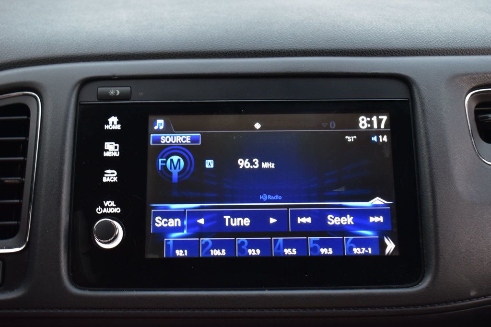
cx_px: 246
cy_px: 164
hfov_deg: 38.9
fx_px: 695
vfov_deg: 26.5
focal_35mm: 51
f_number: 6.3
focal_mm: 34
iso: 720
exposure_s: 1/15
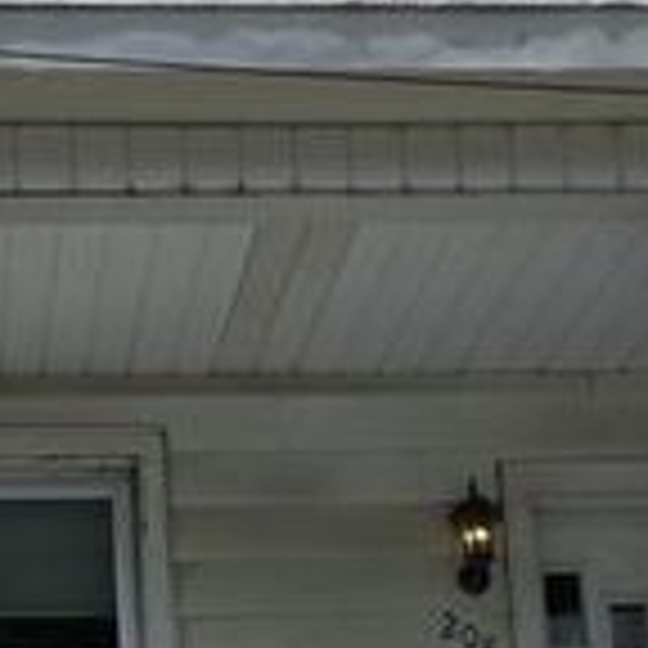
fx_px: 1991
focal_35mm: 94
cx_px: 176
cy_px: 835
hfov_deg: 18.4
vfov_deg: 17.4
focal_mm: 6.3
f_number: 1.7
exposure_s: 1/7944
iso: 64
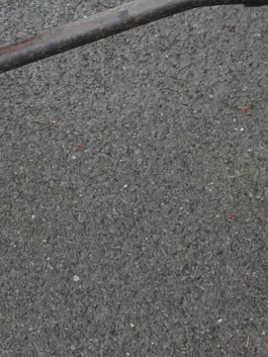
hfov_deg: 11.5
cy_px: 11
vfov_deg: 15.9
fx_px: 1259
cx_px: -167
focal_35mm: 122
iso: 200
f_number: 6.3
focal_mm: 21
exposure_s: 1/160
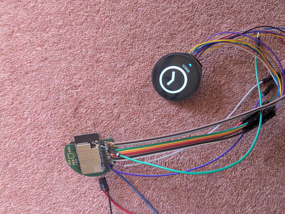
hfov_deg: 65.3
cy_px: 107
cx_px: 142
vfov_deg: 51.4
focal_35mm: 27
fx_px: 222
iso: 133
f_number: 1.73
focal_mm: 4.38
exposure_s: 1/99.9
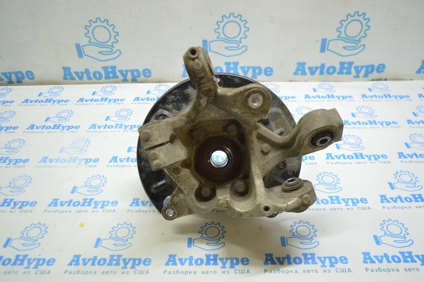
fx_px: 353
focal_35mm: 30
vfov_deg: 43.5
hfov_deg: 62.0
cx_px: 212
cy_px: 141
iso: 400
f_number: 3.8
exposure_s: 1/40
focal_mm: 20
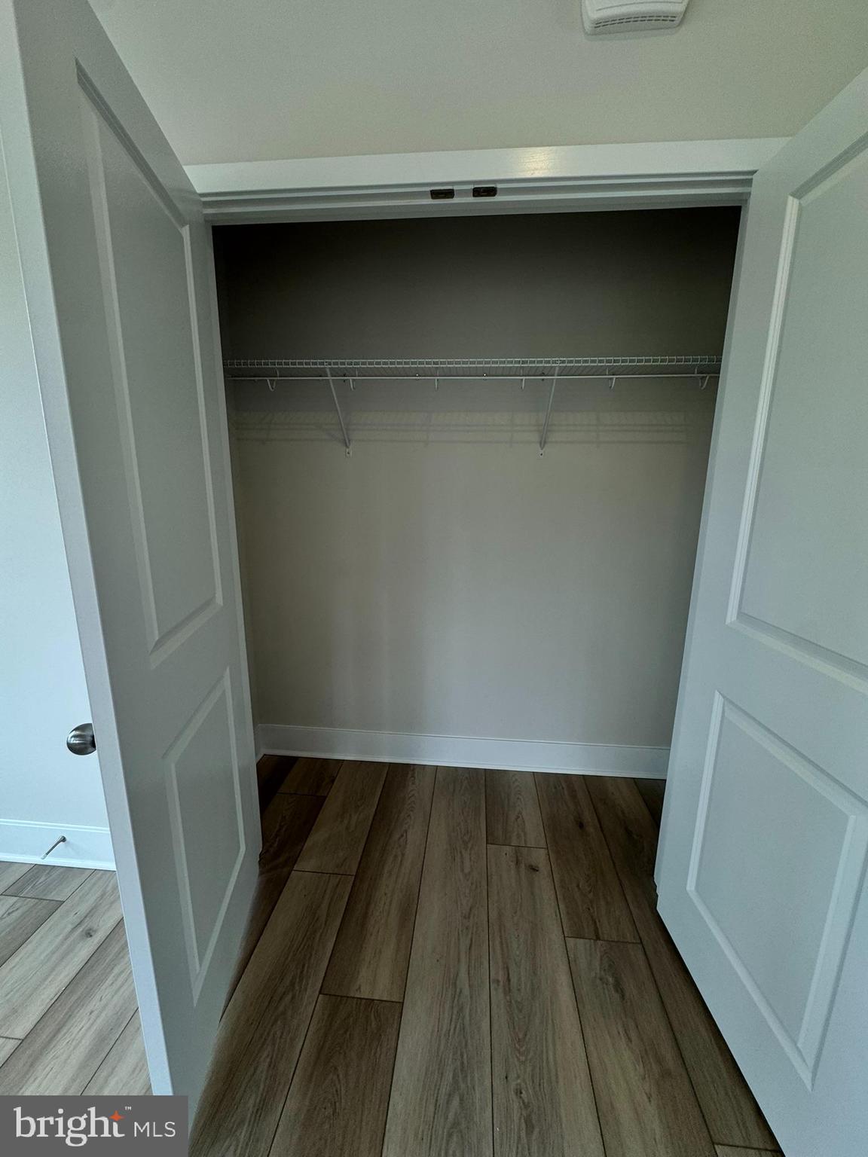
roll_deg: -0.4
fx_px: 468
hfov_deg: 85.7
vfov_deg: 102.1
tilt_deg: -11.5
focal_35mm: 14
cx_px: 434
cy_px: 578
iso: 64
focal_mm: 2.22
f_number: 2.2
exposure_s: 1/120
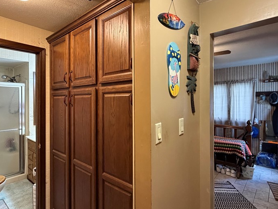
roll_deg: +0.4
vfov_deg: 63.4
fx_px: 169
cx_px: 131
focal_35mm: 21
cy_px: 100
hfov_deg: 78.9
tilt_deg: -0.4
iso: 500
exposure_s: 1/60
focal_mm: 2.22
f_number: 2.2
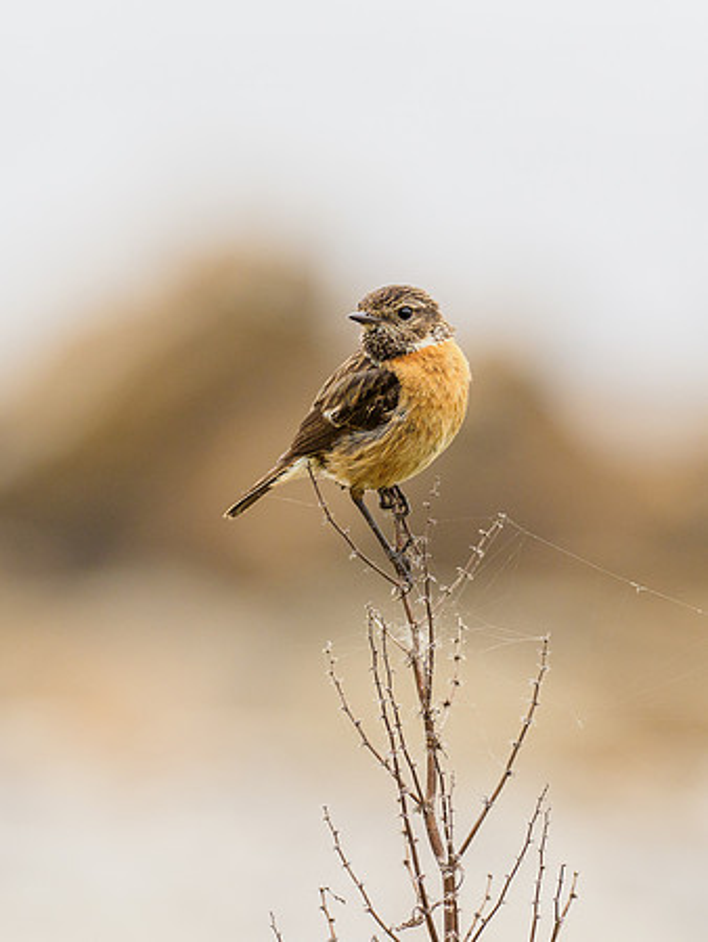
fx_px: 25816
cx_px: 285
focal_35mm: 948
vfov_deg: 2.1
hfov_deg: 1.6
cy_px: 385
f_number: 4.5
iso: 640
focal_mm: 300
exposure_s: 1/640
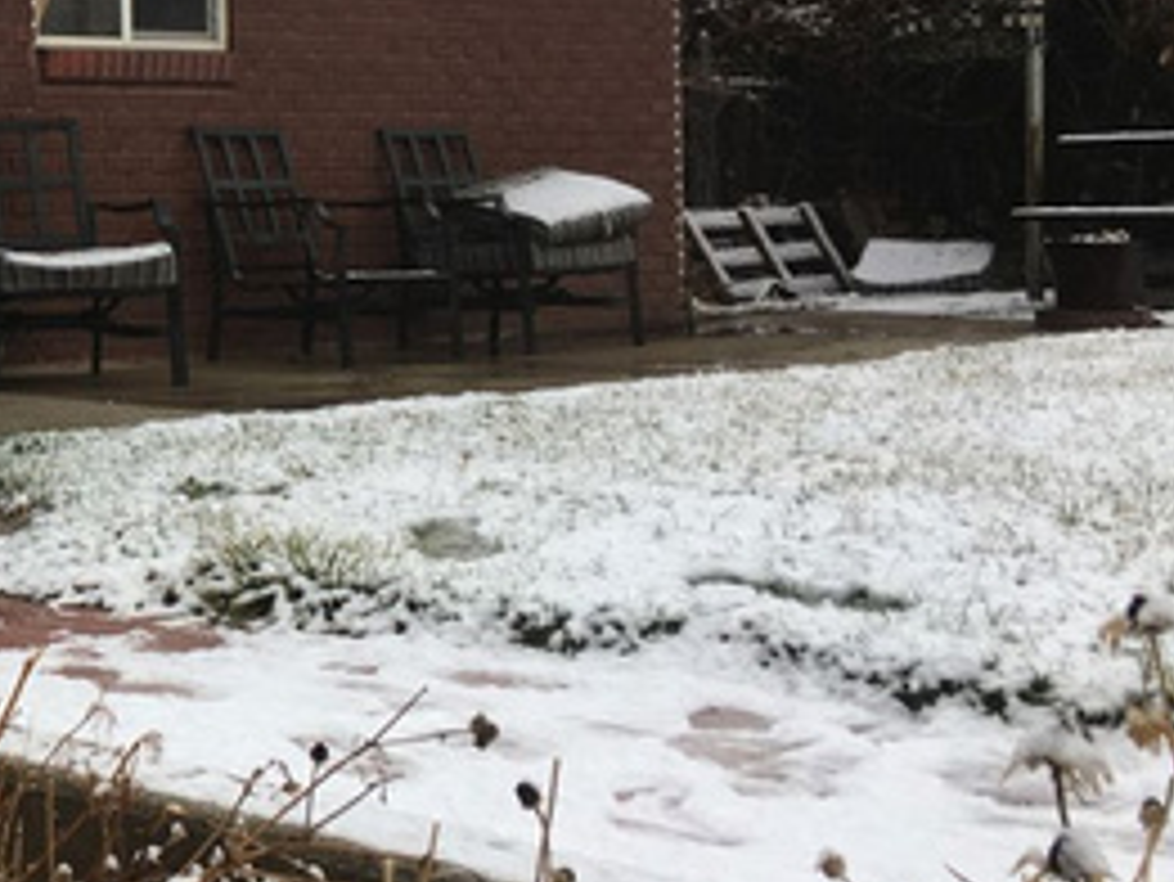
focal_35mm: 71
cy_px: 261
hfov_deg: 24.6
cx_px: -261
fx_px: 2409
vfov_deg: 20.6
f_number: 2.2
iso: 25
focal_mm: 4.15
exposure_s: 1/250
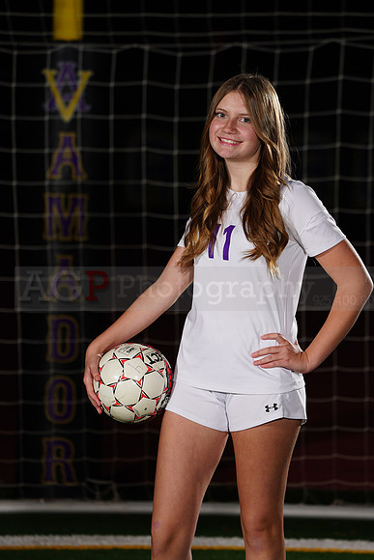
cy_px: 280
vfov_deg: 6.9
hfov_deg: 4.6
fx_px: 4672
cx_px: 187
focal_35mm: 300
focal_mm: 300
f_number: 7.1
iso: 200
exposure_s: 1/200
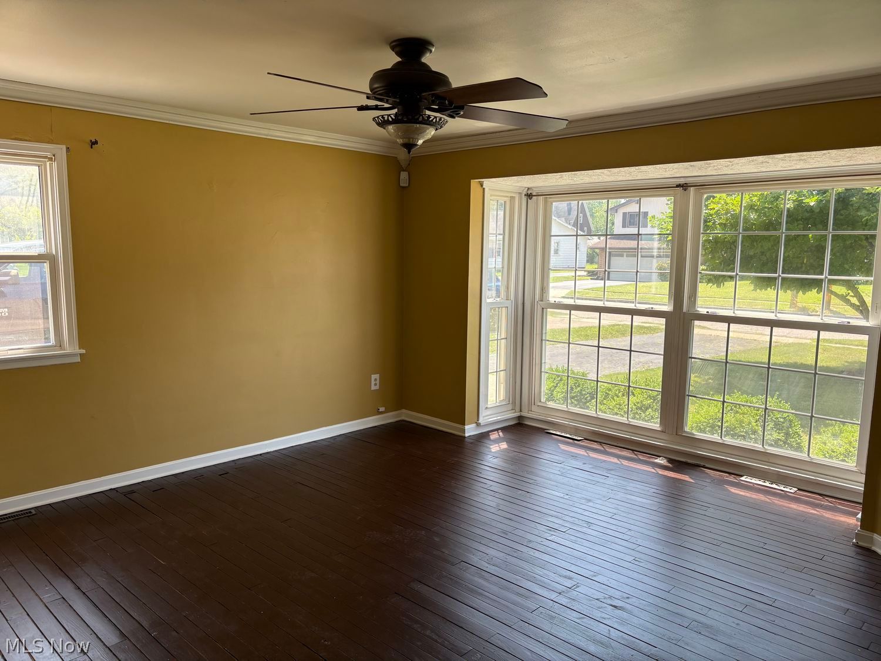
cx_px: 440
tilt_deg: -7.3
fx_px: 662
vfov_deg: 53.1
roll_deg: -0.6
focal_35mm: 26
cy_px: 330
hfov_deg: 67.3
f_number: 1.6
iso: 40
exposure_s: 1/204
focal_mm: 5.96
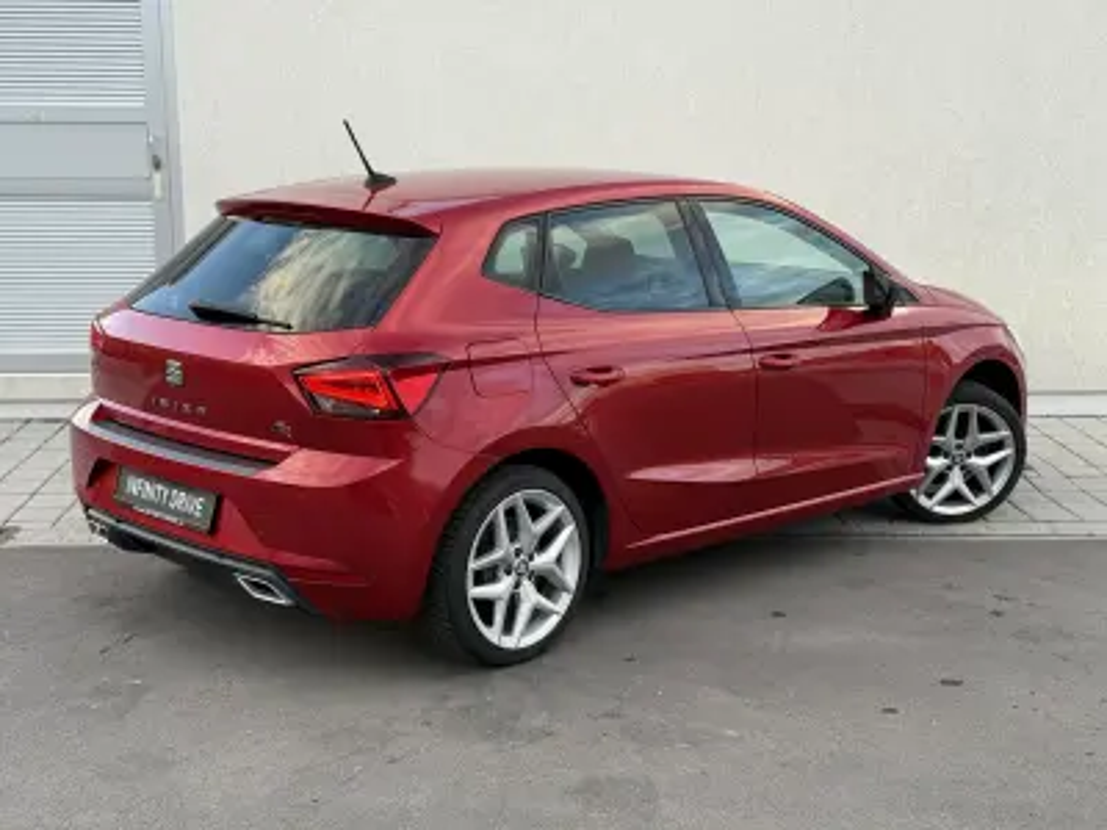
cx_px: 554
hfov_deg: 39.7
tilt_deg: -11.2
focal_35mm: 48
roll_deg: -0.5
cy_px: 415
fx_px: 1535
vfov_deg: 30.3
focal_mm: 6.76
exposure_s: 1/157
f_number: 1.78
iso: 50
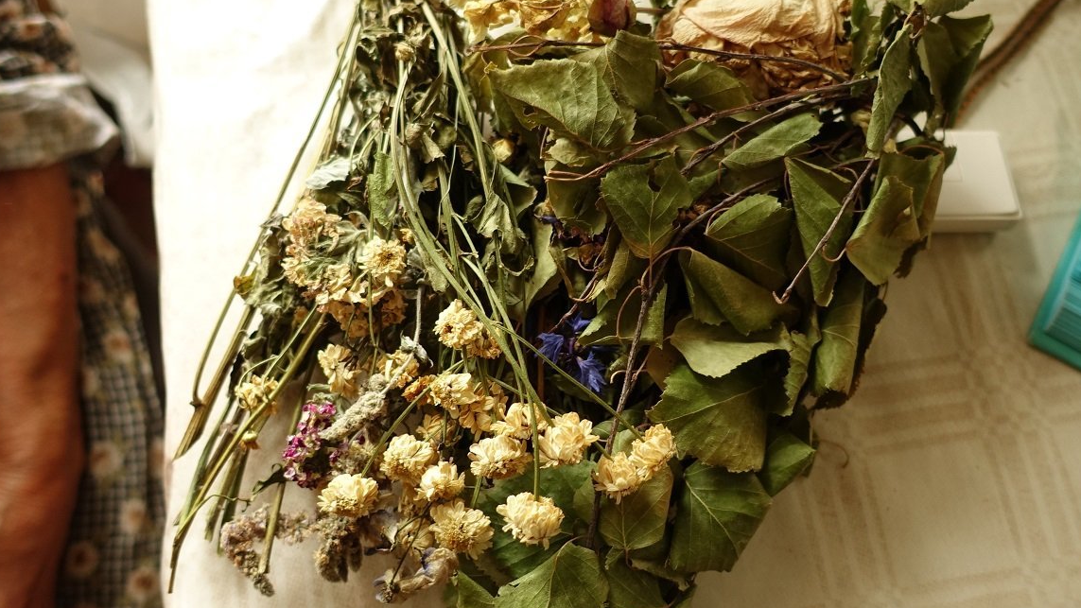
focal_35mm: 33
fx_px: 946
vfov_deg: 35.6
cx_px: 578
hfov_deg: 59.4
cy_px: 287
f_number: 1.8
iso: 200
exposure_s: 1/30
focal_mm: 8.8
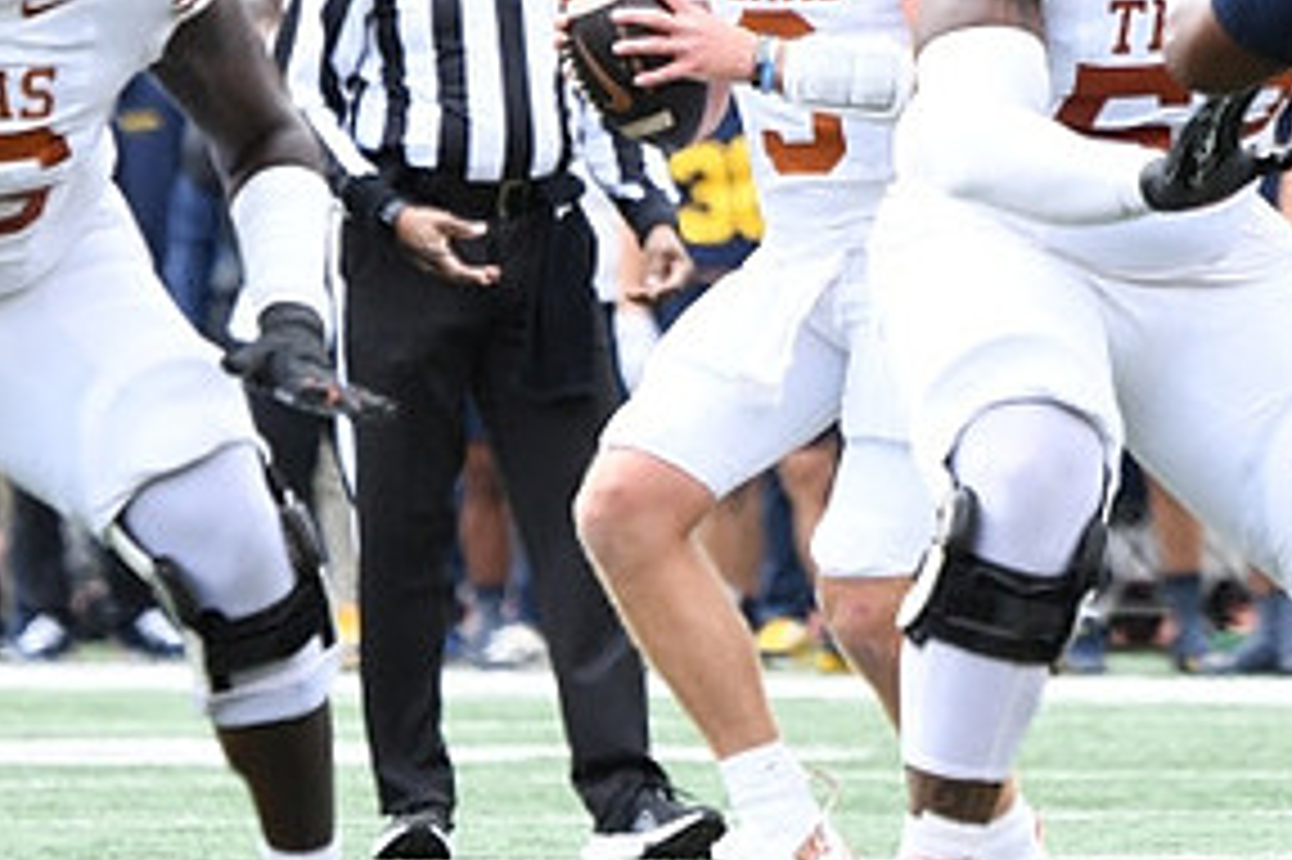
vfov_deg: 1.5
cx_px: 680
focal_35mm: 940
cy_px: 243
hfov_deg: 2.2
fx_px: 33715
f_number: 5.6
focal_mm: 310
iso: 1000
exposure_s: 1/1250
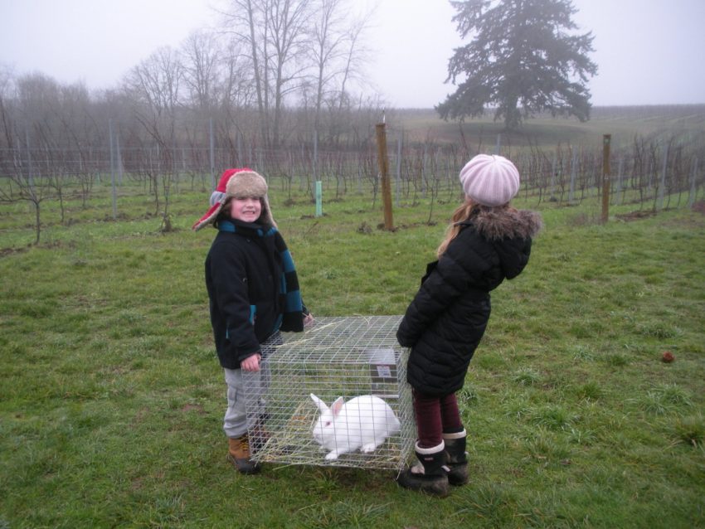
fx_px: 733
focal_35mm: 36
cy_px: 264
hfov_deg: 51.3
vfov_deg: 39.7
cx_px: 352
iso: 81
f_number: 3.5
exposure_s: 1/59.8
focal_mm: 6.3
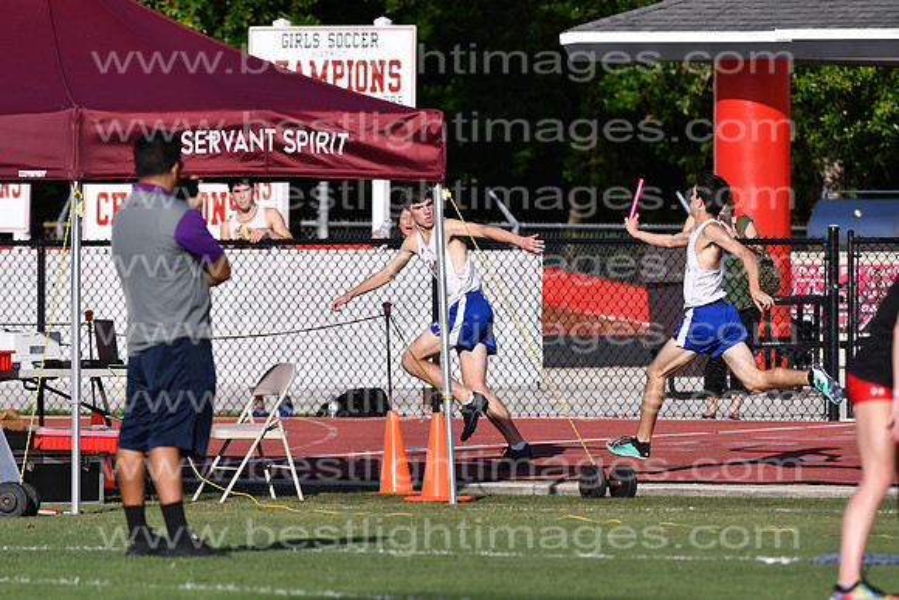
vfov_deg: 3.1
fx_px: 11240
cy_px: 300
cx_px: 450
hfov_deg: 4.6
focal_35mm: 450
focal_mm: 300
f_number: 5.6
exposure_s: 1/3200
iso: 320
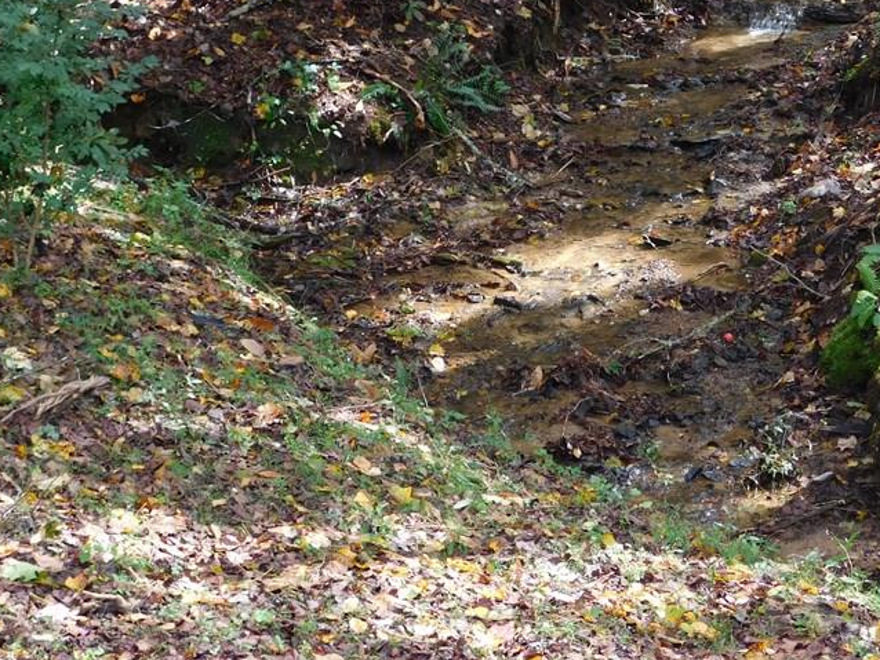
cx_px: 648
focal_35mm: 146
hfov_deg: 13.5
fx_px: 3713
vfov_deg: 10.2
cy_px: 225
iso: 125
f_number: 4.5
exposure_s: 1/80
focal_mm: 16.1
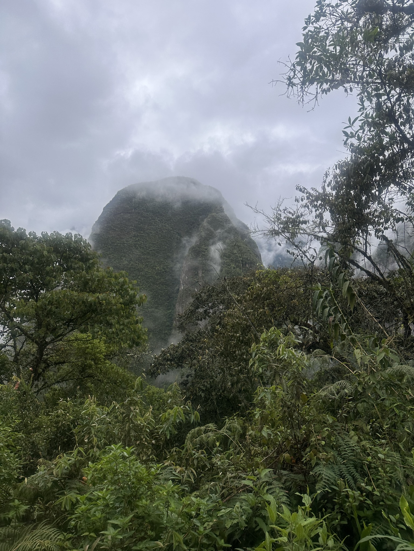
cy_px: 276
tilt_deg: +2.4
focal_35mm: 24
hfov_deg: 56.8
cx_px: 207
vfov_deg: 71.6
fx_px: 383
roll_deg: -3.1
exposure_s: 1/1949
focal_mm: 6.86
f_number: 1.78
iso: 80
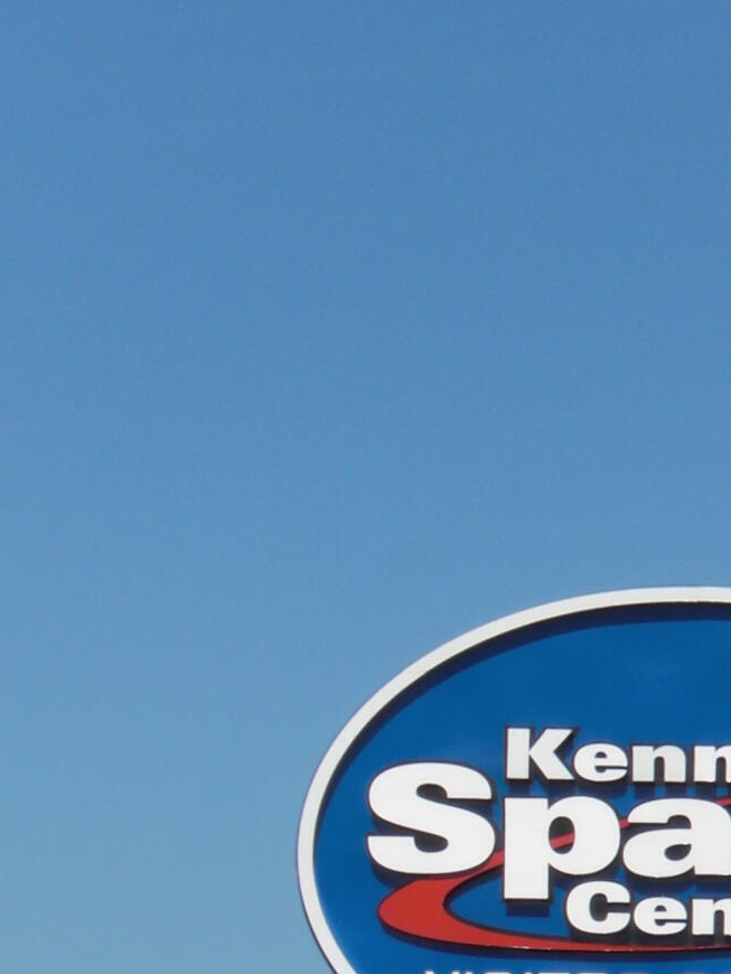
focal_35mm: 262
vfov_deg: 7.5
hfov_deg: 5.7
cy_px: 1025
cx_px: 674
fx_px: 7373
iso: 64
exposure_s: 1/200
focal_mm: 18.9
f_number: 10.5
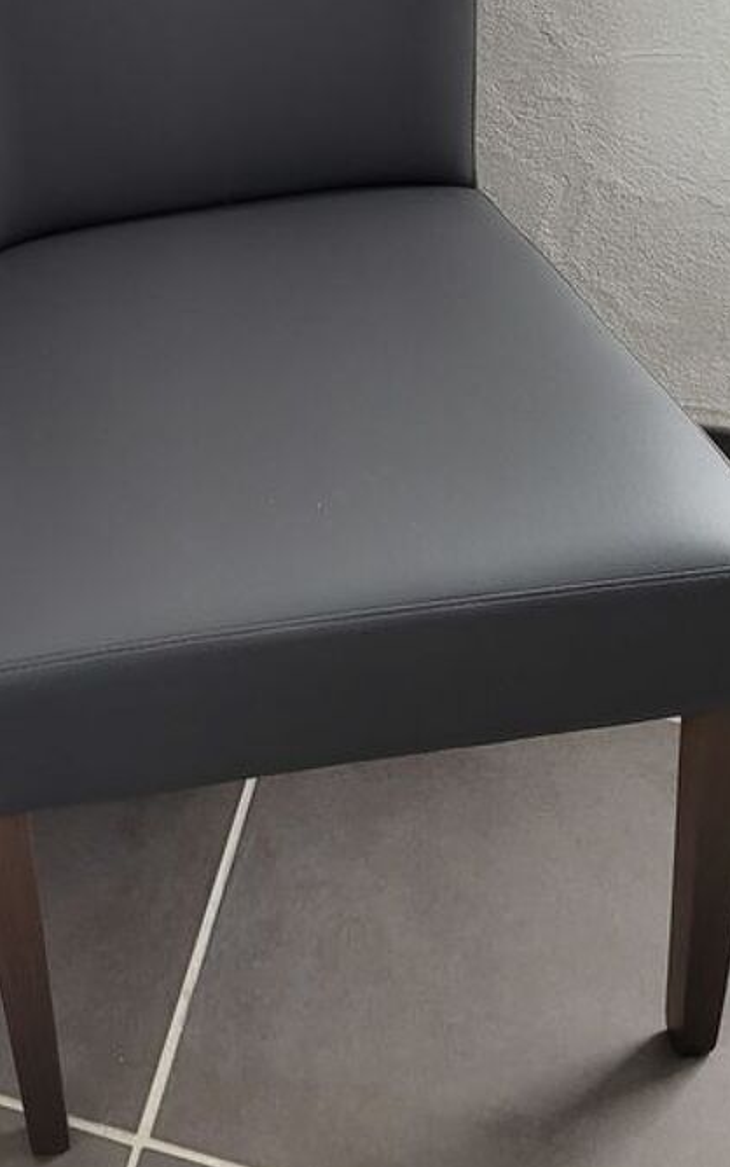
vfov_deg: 35.7
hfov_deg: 23.0
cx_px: 87
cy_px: 233
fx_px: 1749
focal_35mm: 55
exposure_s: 1/100
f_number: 1.8
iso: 320
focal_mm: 5.4
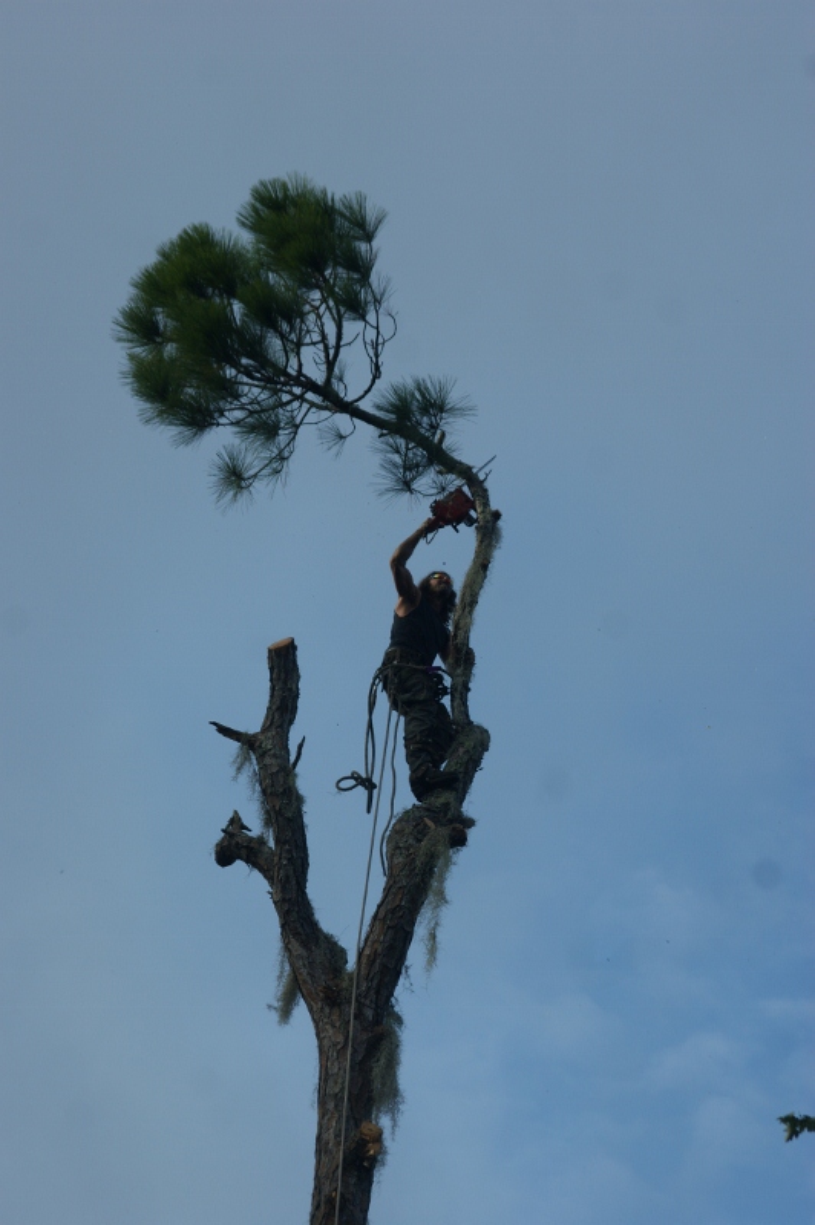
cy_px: 612
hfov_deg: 7.6
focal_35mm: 180
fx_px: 6123
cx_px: 408
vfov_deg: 11.4
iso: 100
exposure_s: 1/400
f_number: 6.3
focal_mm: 120
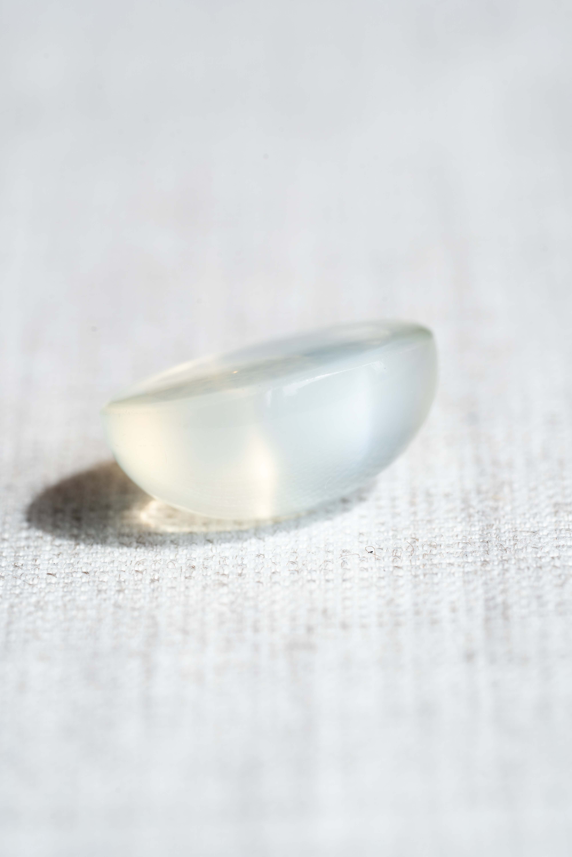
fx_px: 2145
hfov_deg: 15.2
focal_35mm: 90
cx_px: 286
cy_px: 428
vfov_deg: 22.6
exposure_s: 1/30
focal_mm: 90
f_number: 8
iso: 100
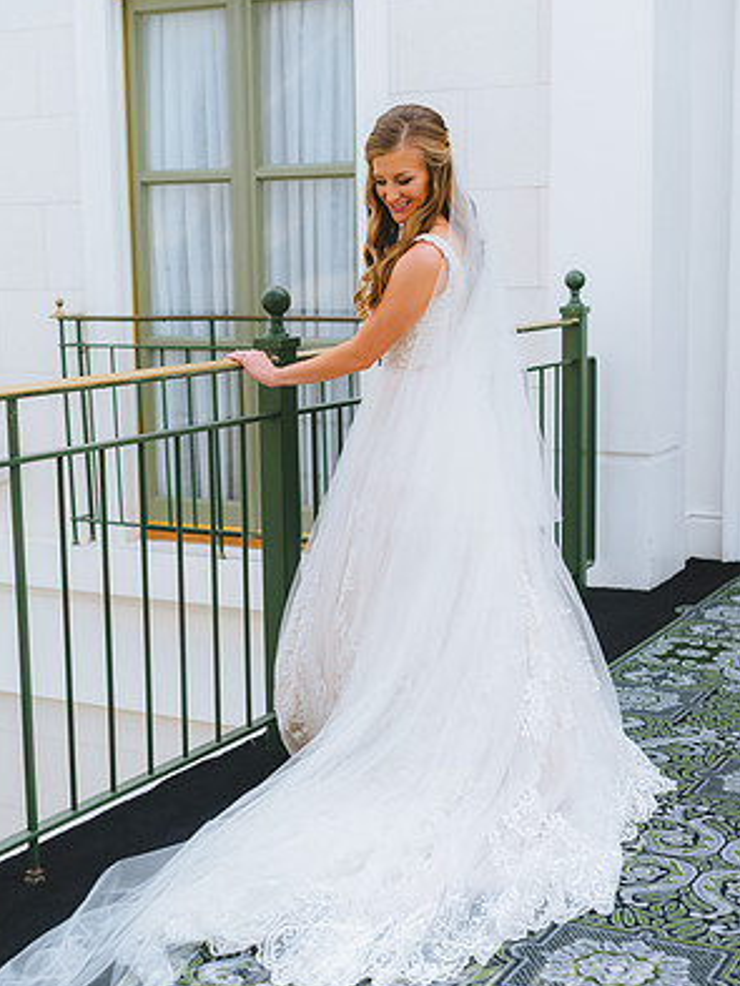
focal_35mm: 55
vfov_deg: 34.9
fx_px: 1567
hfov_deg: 26.6
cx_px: 367
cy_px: 514
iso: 250
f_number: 3.5
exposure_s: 1/320
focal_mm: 50
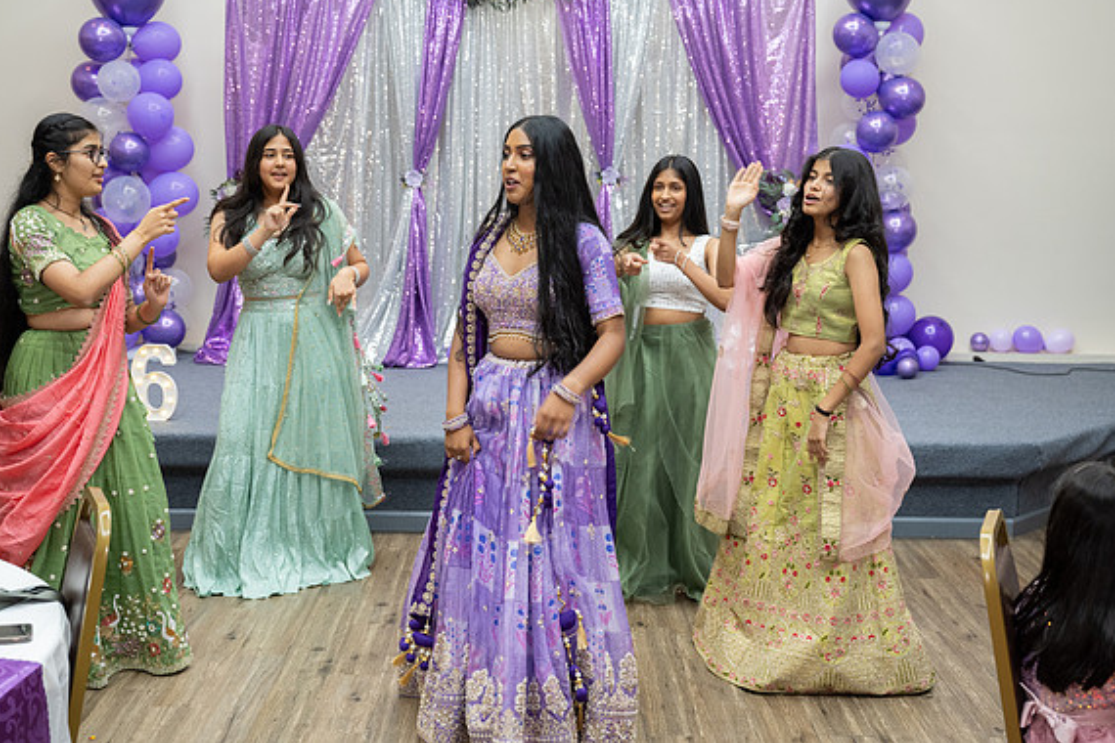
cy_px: 367
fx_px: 1456
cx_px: 554
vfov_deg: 28.6
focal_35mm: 47
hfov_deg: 41.9
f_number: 4
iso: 1000
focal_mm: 45
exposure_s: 1/160
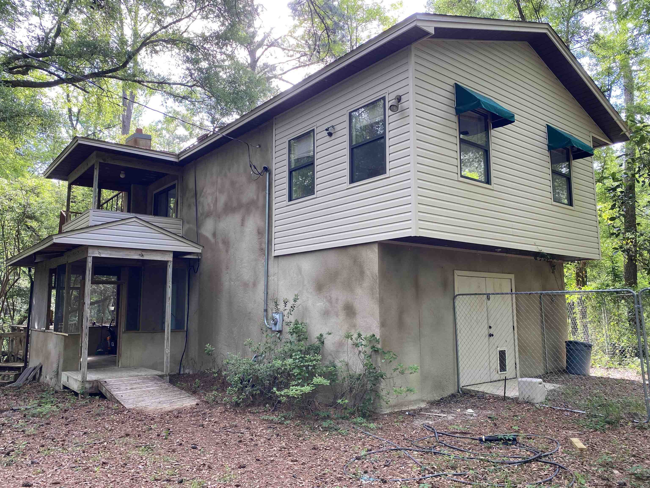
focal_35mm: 26
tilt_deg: +7.4
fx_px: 488
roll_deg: +0.2
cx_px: 325
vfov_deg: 53.1
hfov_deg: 67.3
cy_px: 244
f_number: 1.8
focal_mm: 4.25
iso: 32
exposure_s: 1/121
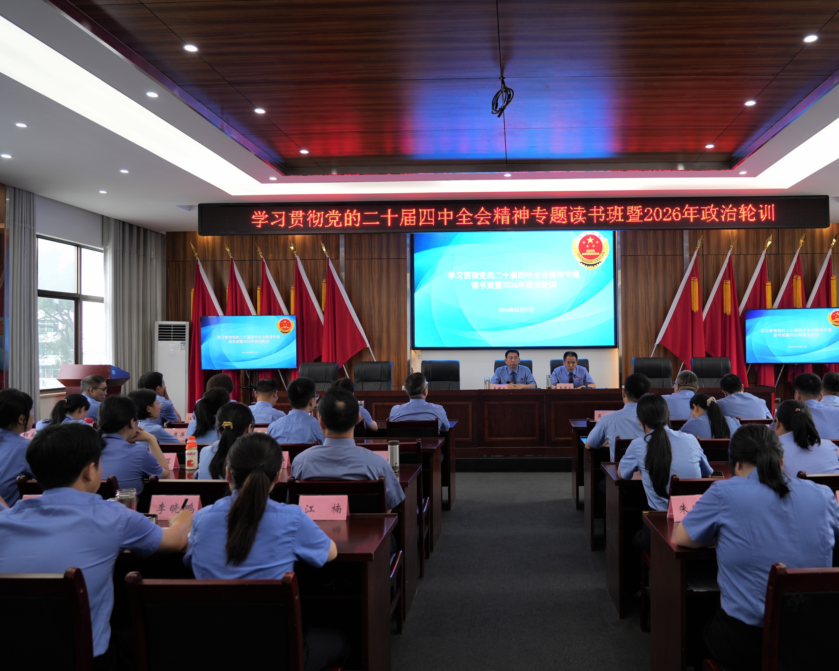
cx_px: 504
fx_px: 695
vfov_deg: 51.5
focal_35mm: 28
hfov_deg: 61.7
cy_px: 339
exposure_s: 1/60
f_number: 4
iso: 320
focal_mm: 24
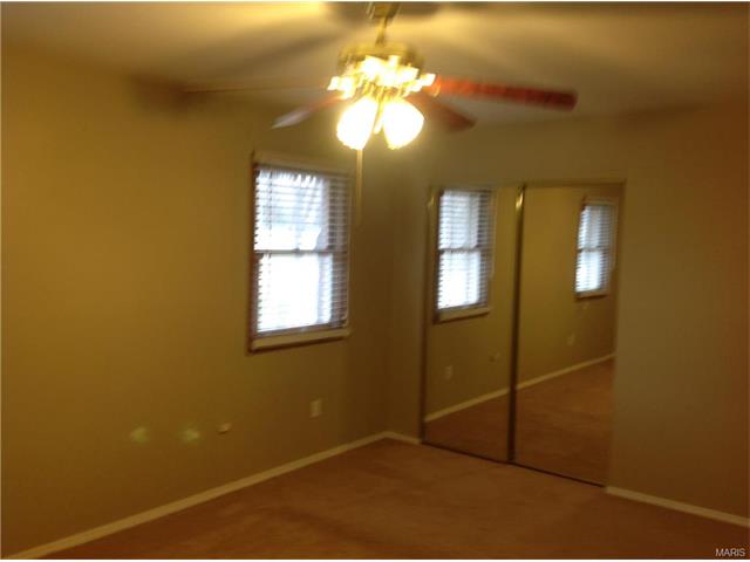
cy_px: 281
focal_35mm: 35
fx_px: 758
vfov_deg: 40.7
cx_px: 375
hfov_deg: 52.6
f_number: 2.4
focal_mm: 4.28
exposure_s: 1/15
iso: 80
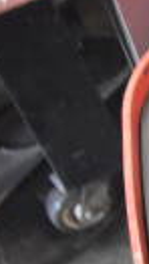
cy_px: 49
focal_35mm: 132
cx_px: 602
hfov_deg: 7.0
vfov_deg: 16.1
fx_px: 924
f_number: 3.5
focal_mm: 18
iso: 1600
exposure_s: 1/30
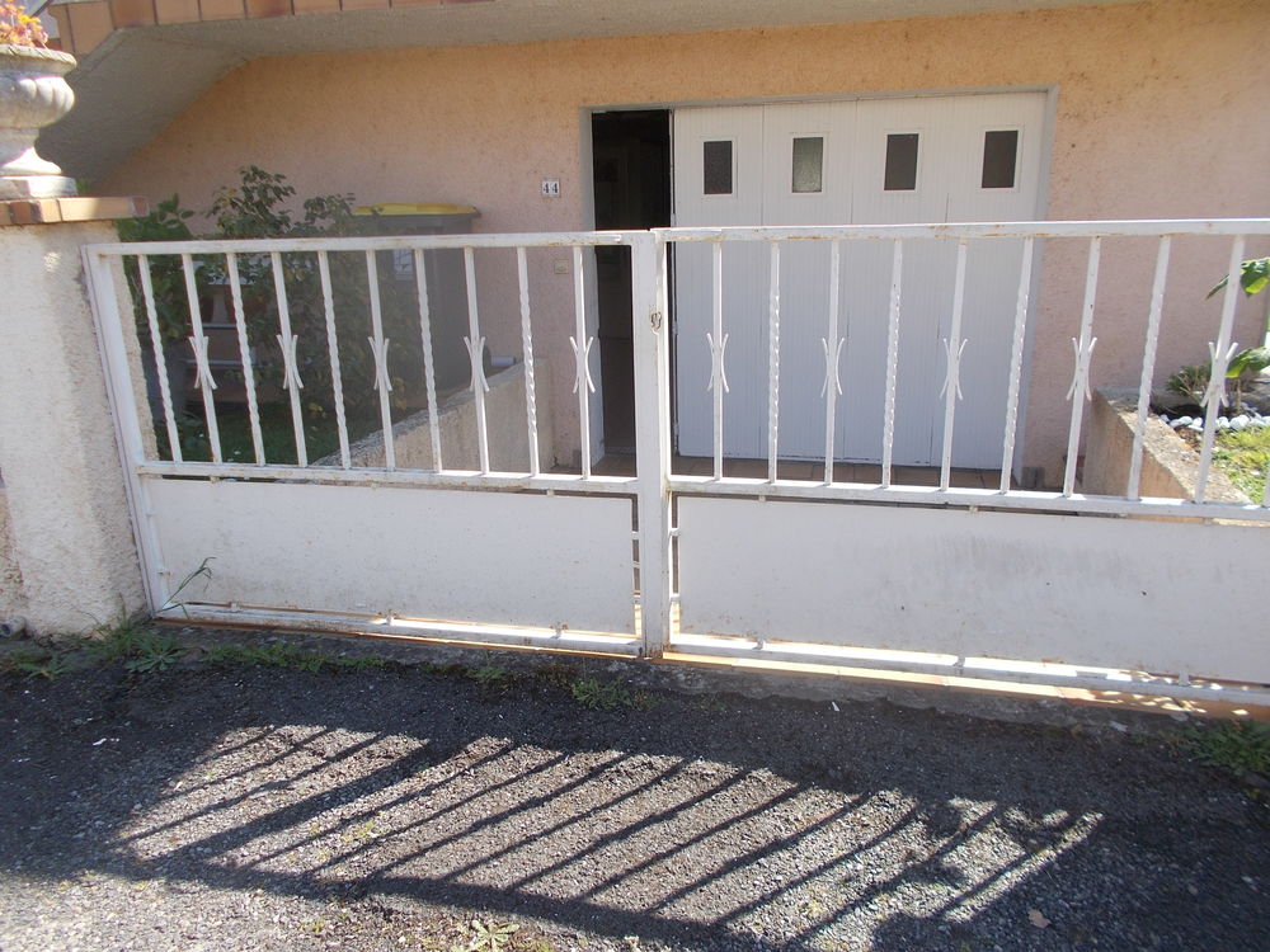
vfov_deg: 53.1
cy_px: 476
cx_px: 635
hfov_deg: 67.3
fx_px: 954
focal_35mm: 26
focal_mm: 4.6
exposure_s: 1/400
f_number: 3.2
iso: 80
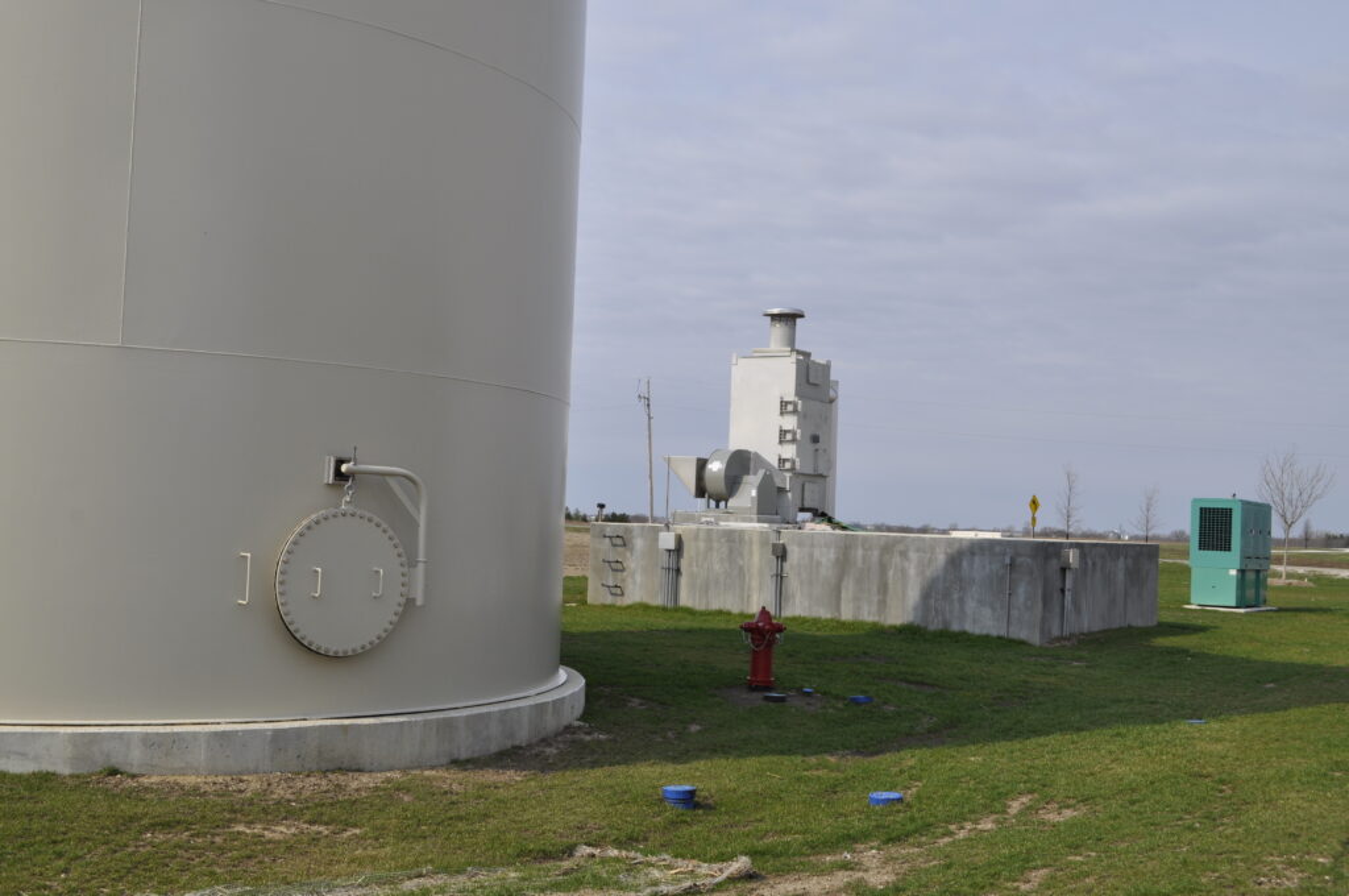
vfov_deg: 31.8
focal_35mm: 42
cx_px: 674
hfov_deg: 46.5
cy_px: 448
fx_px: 1572
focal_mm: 28
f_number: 10
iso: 200
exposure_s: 1/400
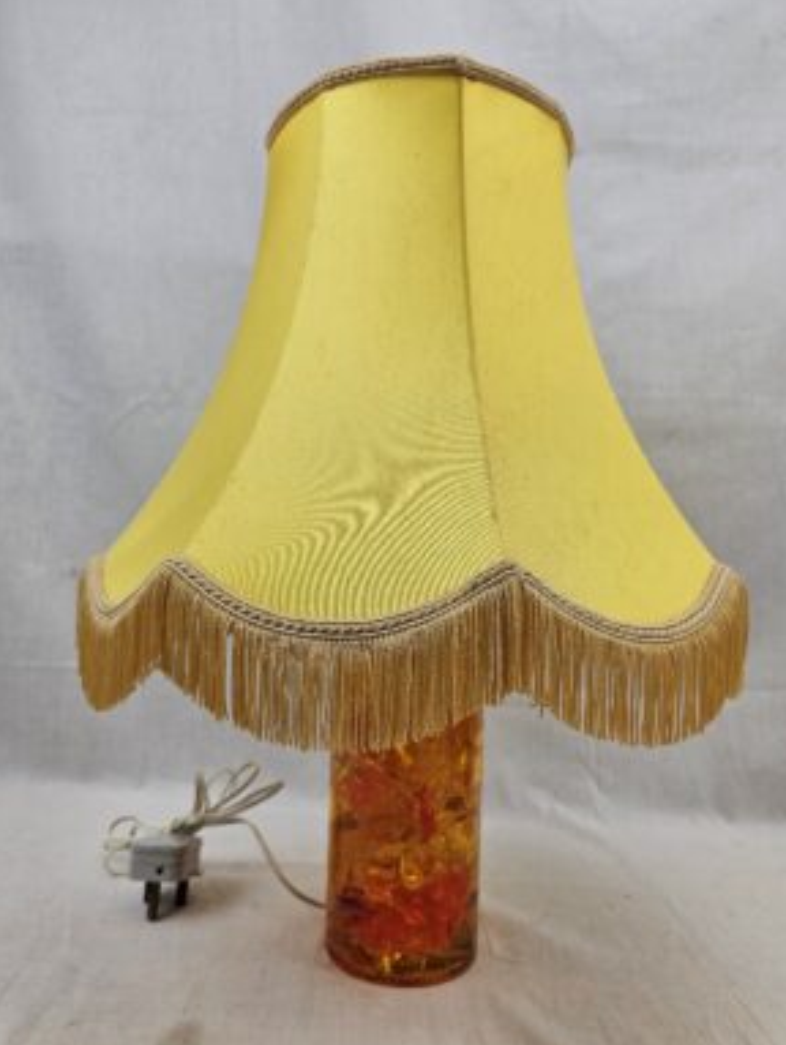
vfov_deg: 71.5
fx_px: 725
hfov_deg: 56.9
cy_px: 524
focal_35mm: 24
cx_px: 396
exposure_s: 1/100
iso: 25
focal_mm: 6.3
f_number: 1.7
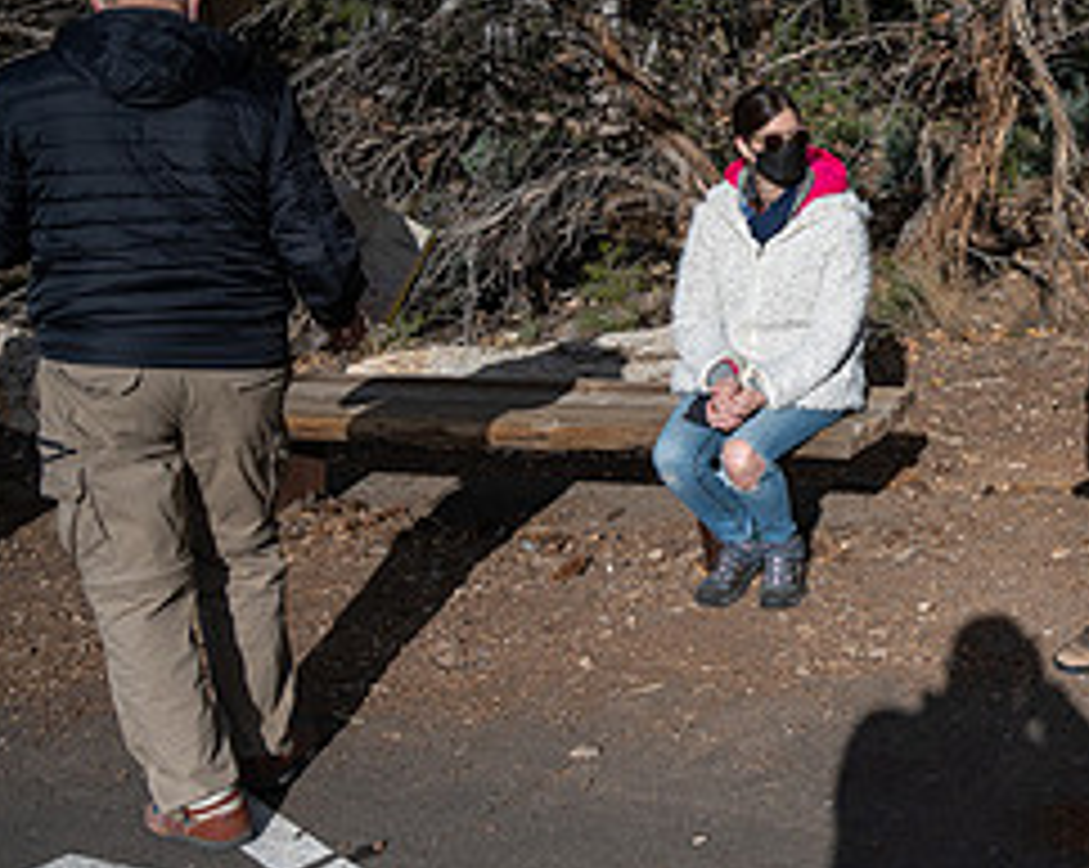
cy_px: 306
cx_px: 1206
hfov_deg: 30.9
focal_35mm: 54
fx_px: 1738
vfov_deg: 27.9
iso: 400
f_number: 4
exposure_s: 1/8000
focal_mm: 24
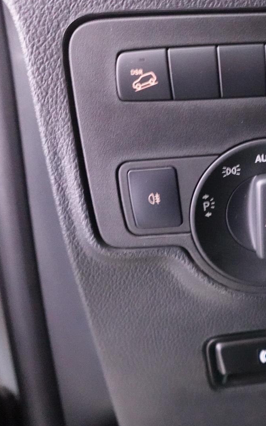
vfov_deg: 61.2
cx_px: 262
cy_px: 212
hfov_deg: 36.7
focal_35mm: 31
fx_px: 359
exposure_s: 1/20
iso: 6400
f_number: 2
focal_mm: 7.6
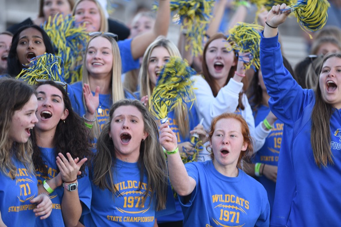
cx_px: 170
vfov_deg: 4.6
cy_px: 114
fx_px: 2841
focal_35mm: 300
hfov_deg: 6.9
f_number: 3.2
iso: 250
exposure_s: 1/500
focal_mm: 300
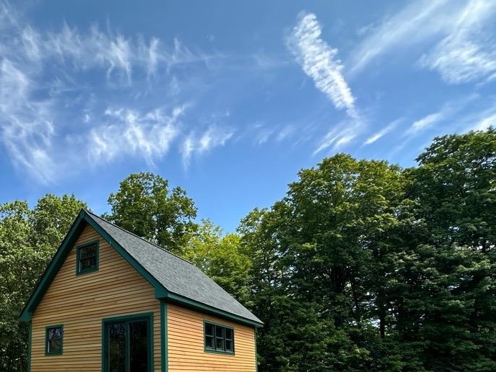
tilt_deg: +7.8
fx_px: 373
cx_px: 122
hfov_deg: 63.2
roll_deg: -0.1
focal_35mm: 26
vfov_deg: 48.1
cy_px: 328
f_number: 2.2
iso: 40
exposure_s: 1/303
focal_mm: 2.22
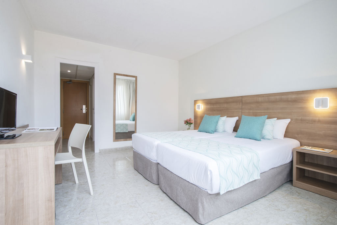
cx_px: 168
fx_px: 159
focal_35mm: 17
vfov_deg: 70.5
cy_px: 112
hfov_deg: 93.2
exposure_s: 1/8
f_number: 11
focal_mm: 17
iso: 100
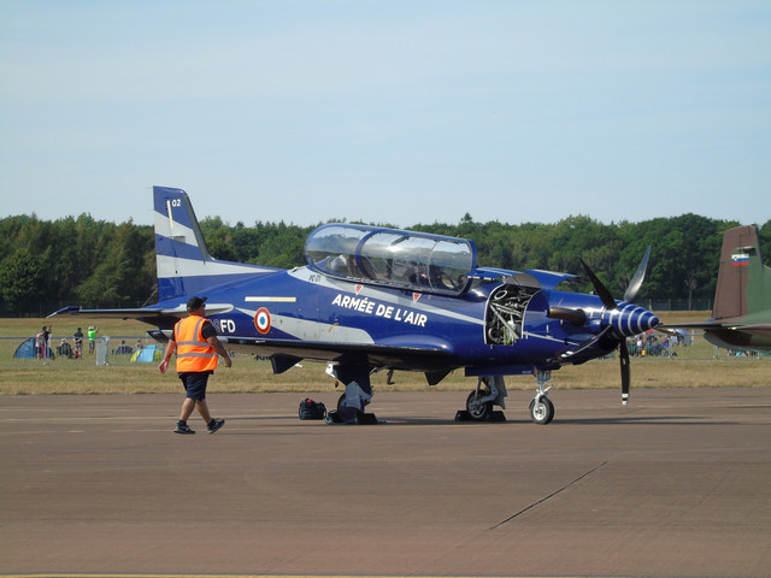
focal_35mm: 162
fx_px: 3608
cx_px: 386
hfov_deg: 12.2
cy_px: 289
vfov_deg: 9.2
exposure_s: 1/400
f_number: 4.9
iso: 80
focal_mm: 29
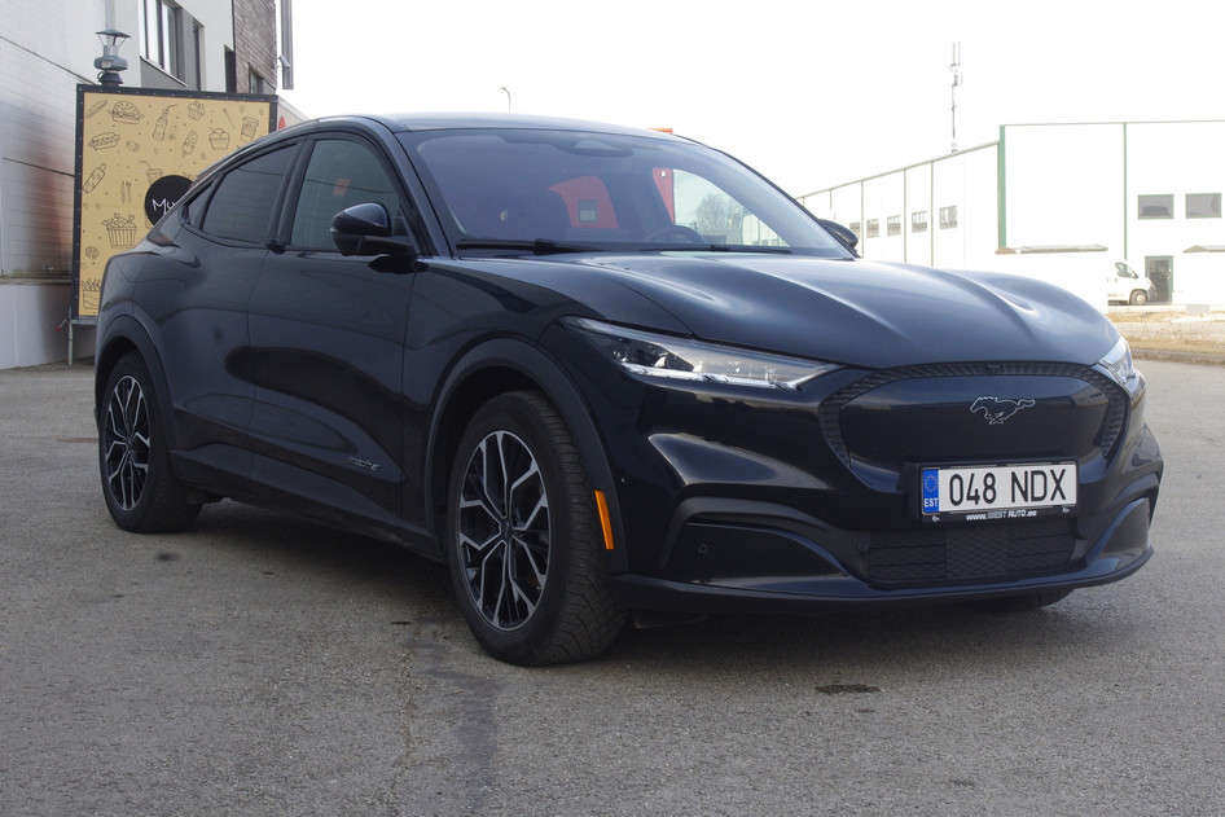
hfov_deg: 35.0
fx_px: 1940
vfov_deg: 23.8
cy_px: 408
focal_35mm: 57
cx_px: 612
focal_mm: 37.5
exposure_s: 1/125
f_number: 11
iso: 400
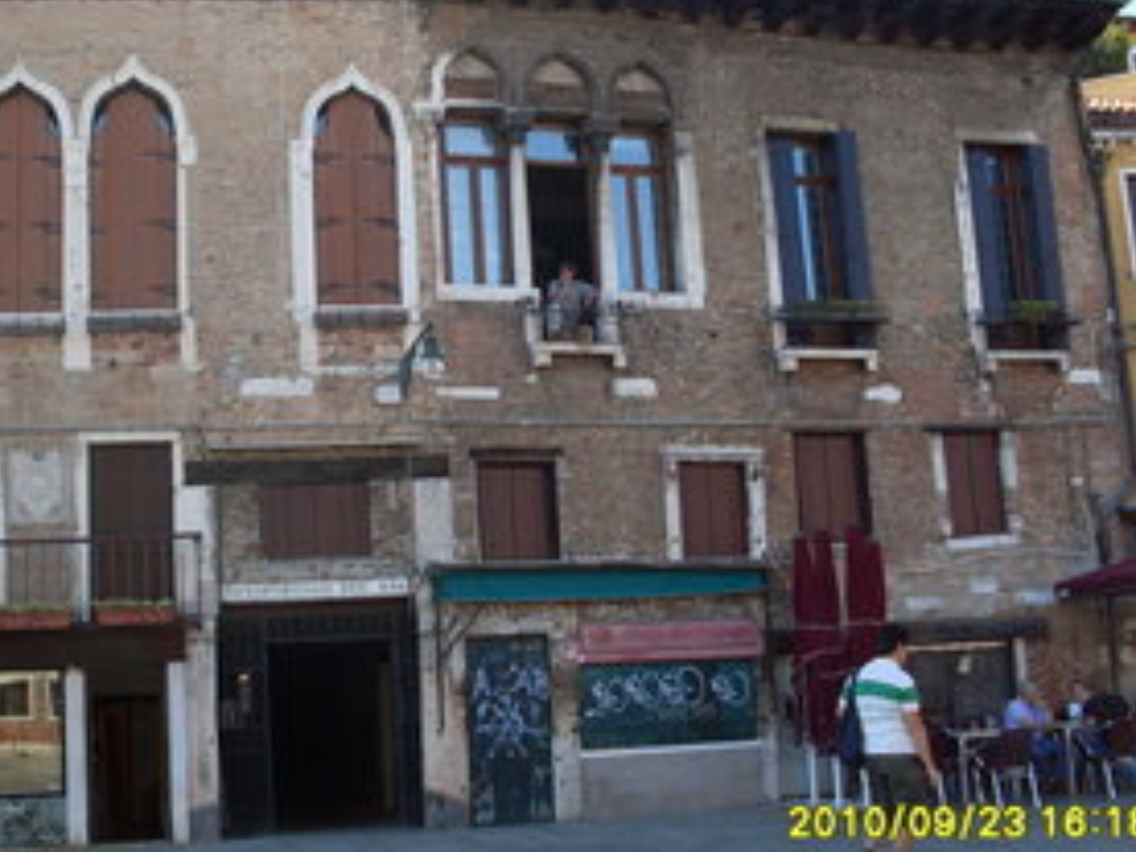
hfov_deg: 34.8
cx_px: 428
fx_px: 1805
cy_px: 325
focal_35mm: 55
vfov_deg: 26.5
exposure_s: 1/350
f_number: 2.8
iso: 80
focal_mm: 6.3
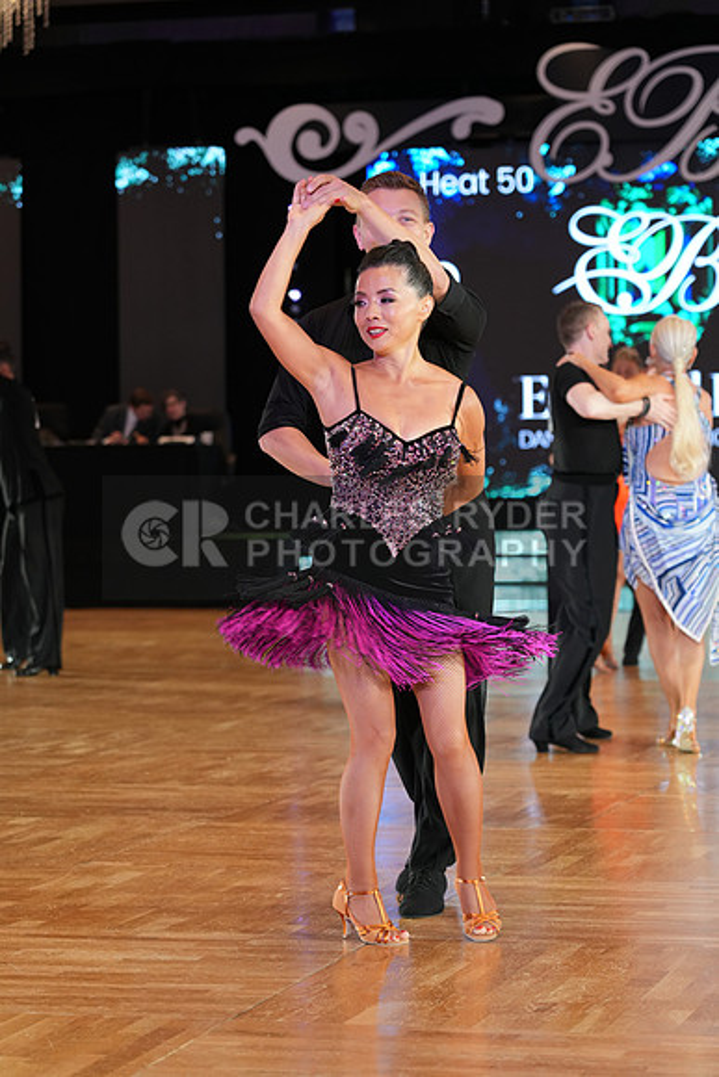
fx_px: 3144
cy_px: 538
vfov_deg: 19.5
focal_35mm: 105
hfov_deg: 13.0
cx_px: 360
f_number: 4.5
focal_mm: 105
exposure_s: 1/200
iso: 1250
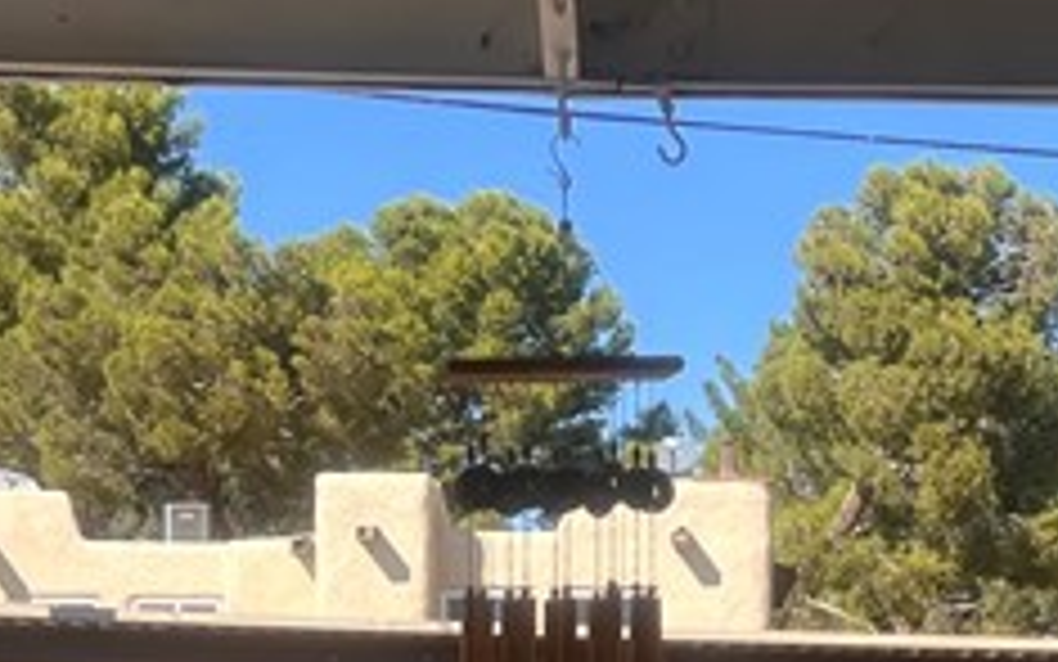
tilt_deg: -0.9
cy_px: 712
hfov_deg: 17.3
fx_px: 3461
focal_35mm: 120
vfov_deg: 10.8
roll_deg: -1.5
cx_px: 770
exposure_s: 1/3257
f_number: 1.5
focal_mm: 5.7
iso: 50
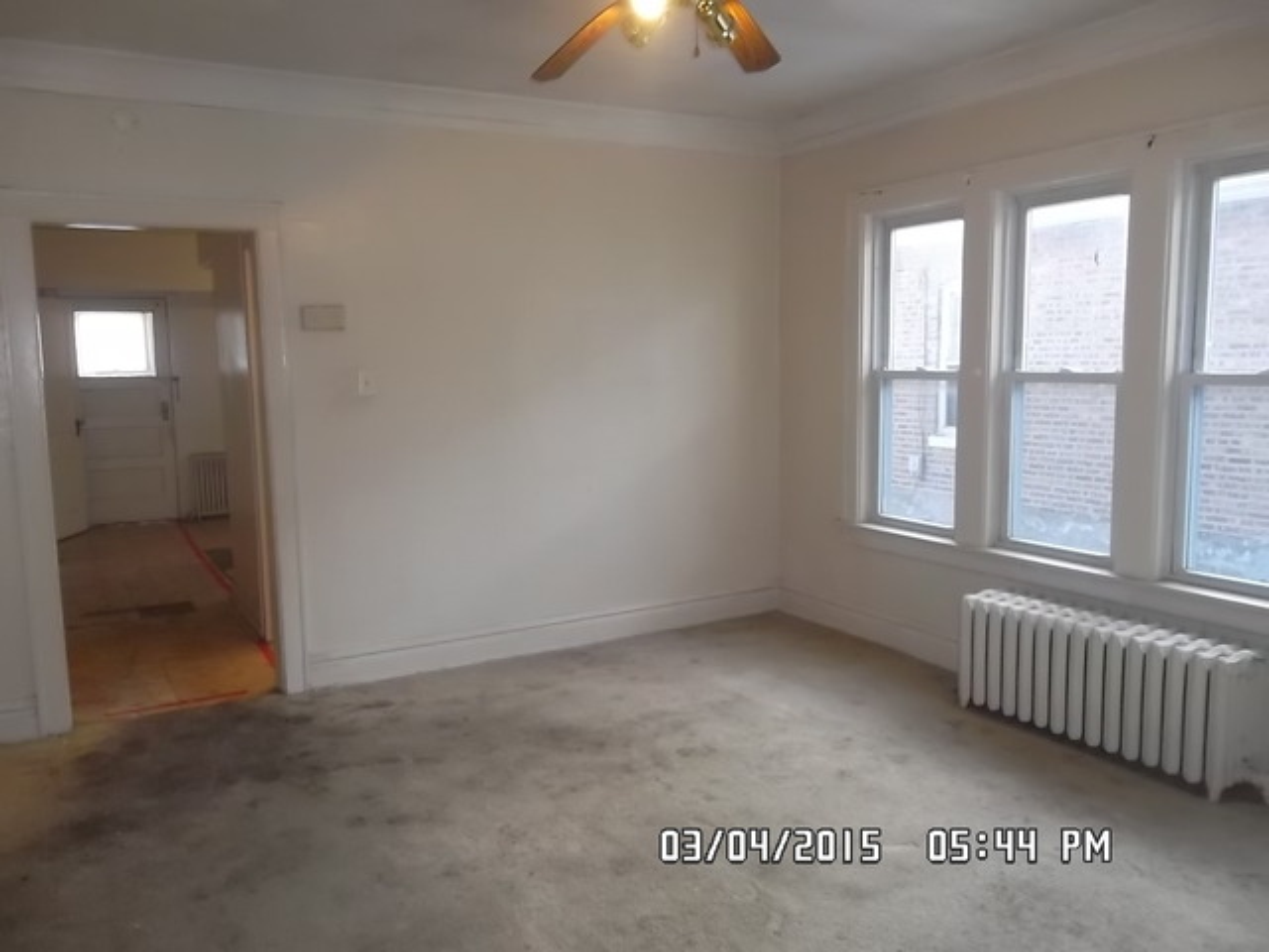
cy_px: 476
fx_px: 990
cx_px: 634
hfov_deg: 65.3
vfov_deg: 51.4
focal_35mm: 27
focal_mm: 4.9
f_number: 3.5
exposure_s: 1/50
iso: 320
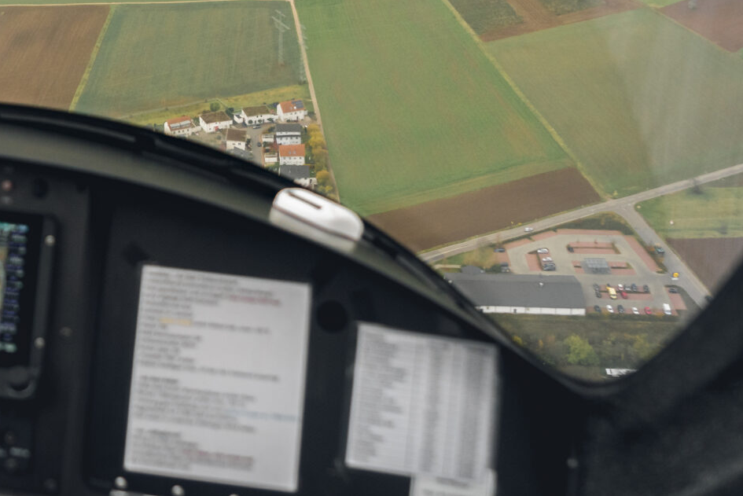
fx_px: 1342
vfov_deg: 20.3
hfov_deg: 29.3
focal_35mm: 65
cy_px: -6
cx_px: 39
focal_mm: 24
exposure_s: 1/400
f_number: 4
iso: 800
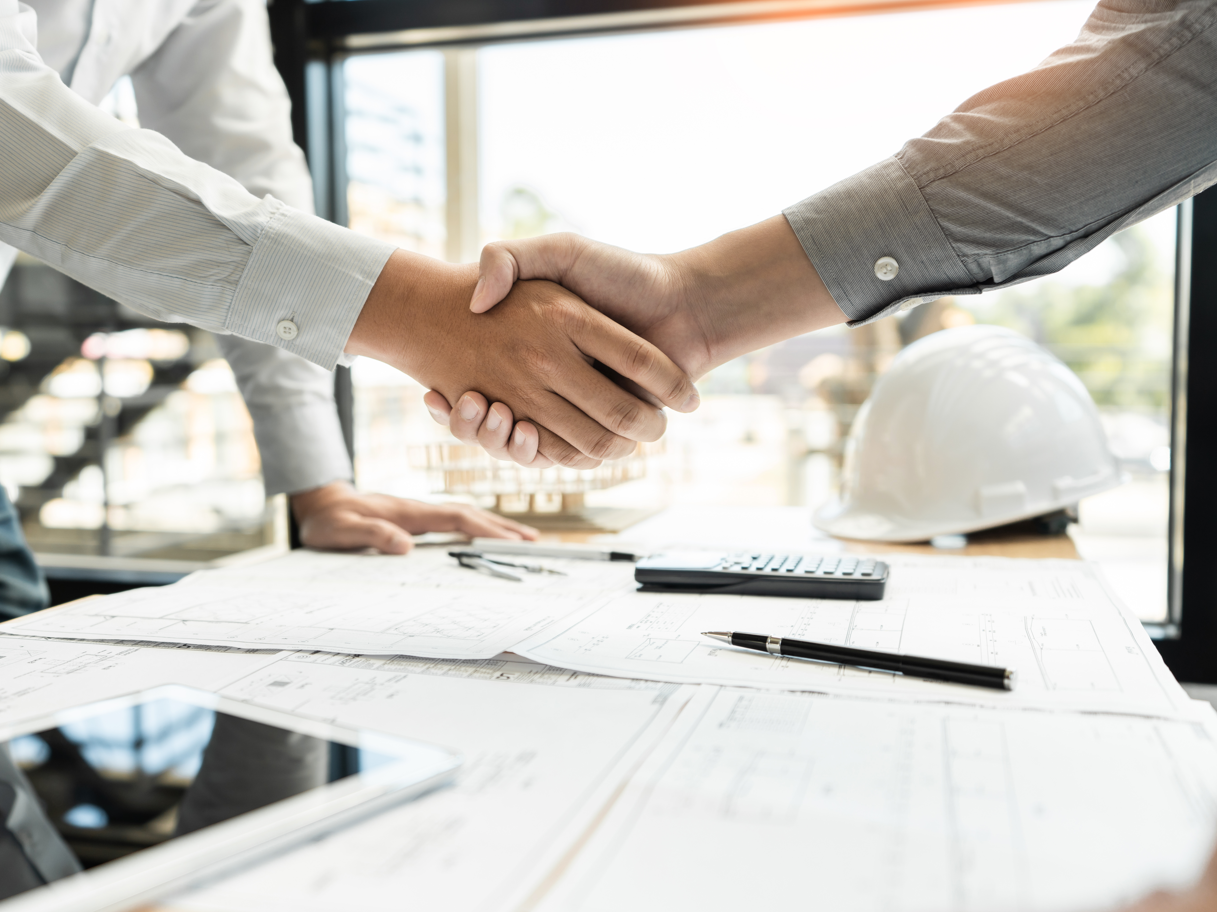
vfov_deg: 37.7
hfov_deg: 48.9
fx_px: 1336
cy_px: 458
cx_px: 530
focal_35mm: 38
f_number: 2.8
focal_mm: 35
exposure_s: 1/250
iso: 200
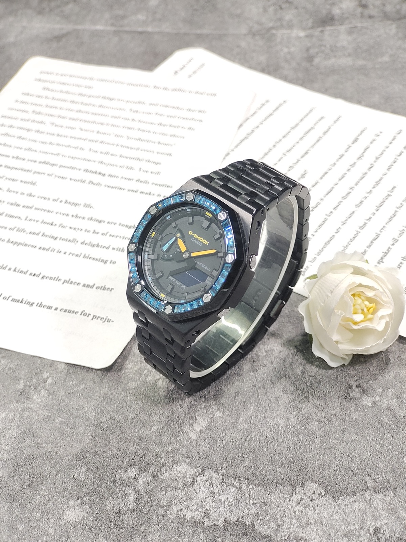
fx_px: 782
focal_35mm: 50
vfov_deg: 38.2
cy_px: 271
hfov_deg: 29.1
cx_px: 203
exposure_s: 1/100
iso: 97
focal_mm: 7.55
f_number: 2.08
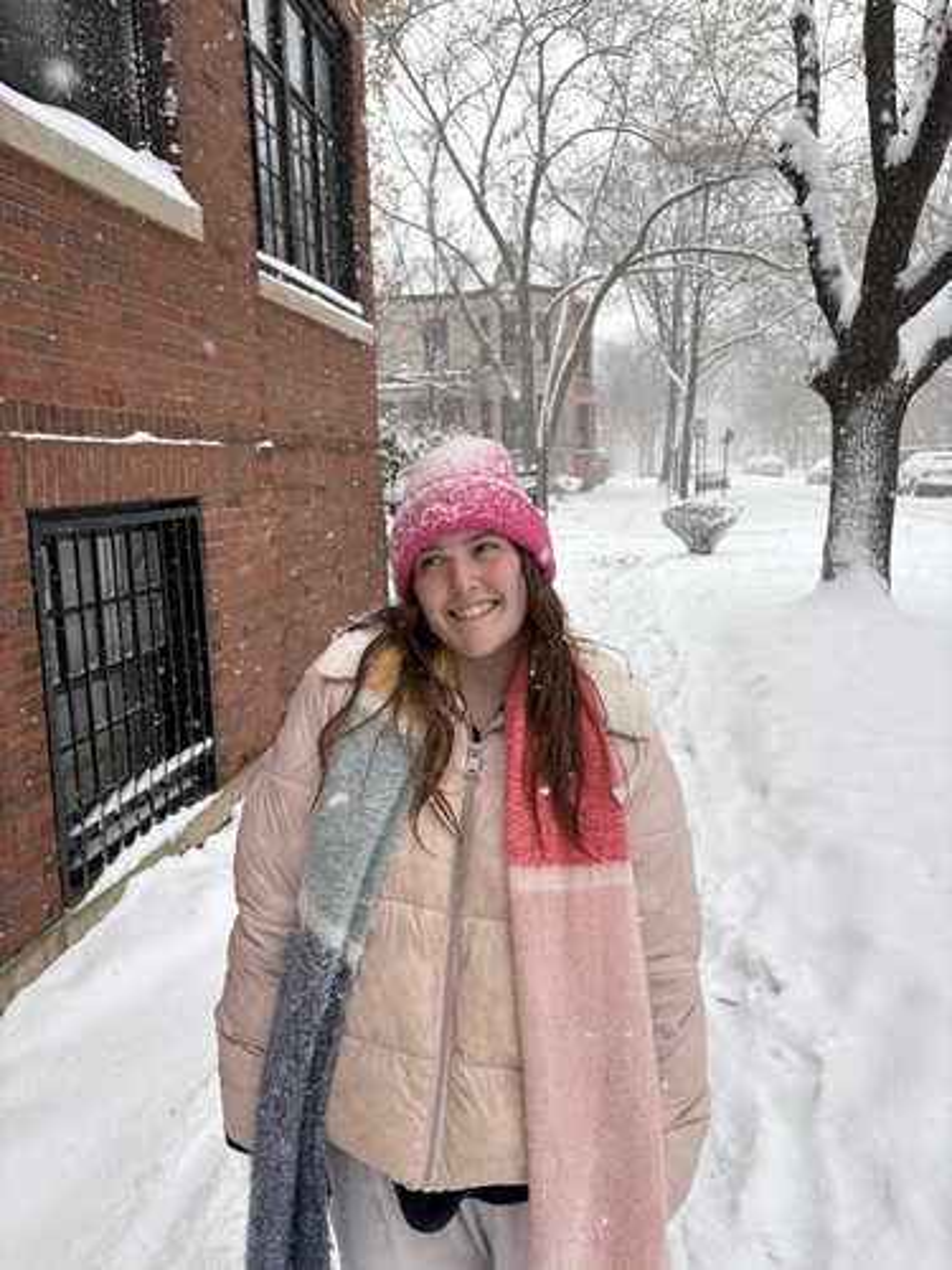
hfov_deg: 53.1
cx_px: 476
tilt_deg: -7.1
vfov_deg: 67.3
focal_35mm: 26
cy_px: 635
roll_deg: +2.2
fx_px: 953
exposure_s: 1/153
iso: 32
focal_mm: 5.96
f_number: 1.6
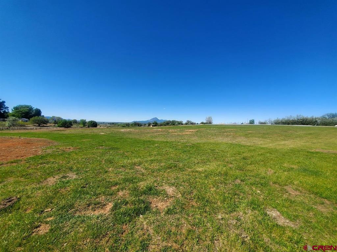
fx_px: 127
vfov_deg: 89.9
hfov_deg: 106.2
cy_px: 126
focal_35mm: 13
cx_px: 168
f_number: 2.2
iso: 50
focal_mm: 1.8
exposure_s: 1/1318
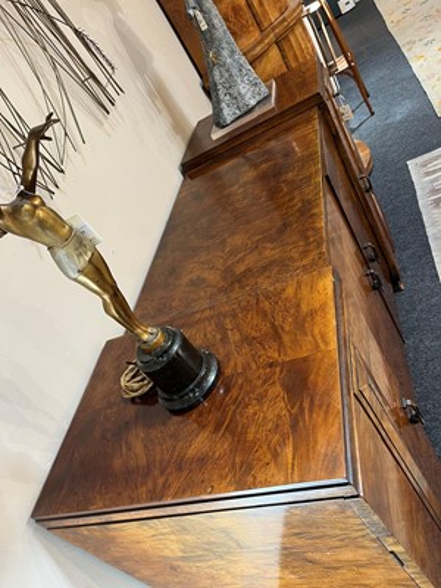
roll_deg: +37.2
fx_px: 442
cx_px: 220
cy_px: 294
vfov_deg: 67.3
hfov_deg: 53.1
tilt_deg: -32.9
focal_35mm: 26
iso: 100
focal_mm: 5.1
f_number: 1.6
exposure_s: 1/50
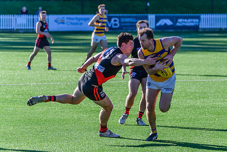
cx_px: 140
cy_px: 70
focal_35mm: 325
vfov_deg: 4.2
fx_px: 2052
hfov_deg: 6.3
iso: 800
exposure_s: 1/2000
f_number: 5.3
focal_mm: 240
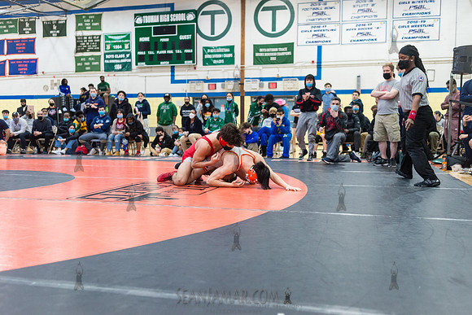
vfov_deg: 37.9
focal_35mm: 35
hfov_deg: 54.4
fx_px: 459
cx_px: 236
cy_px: 158
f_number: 3.5
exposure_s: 1/320
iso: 4000
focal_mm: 35
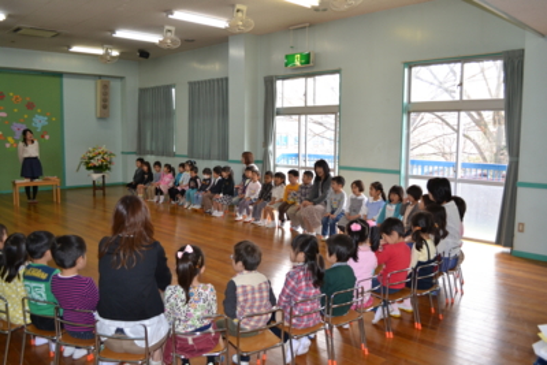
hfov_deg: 61.9
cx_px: 274
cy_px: 182
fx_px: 456
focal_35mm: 30
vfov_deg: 43.6
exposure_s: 1/100
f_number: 4
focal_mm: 20
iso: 400
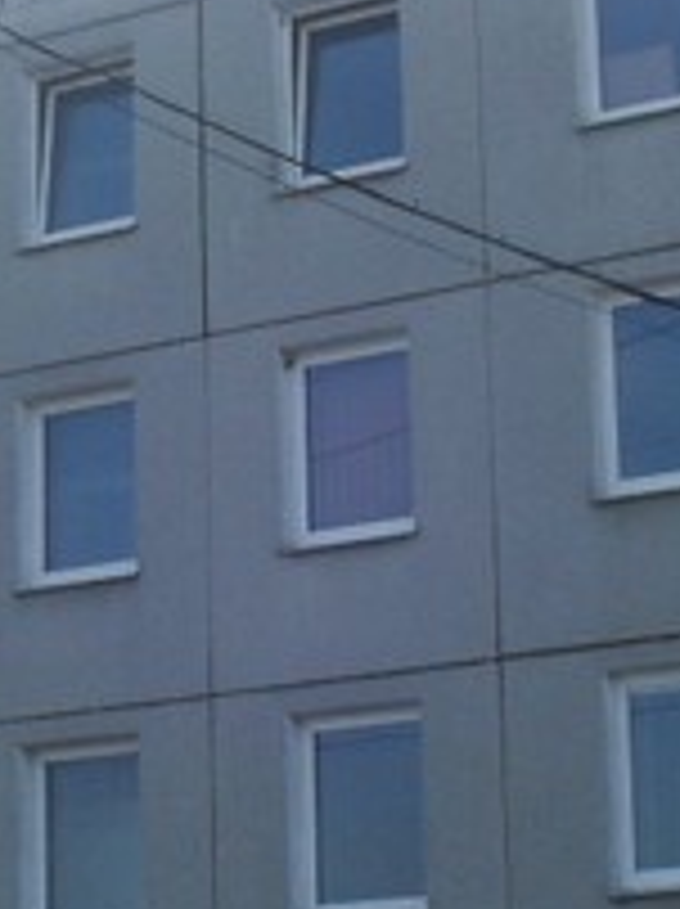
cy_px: 648
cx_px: 356
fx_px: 2913
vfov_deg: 17.7
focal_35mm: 111
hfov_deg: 13.3
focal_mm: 6.3
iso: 100
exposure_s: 1/180
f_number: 8.4
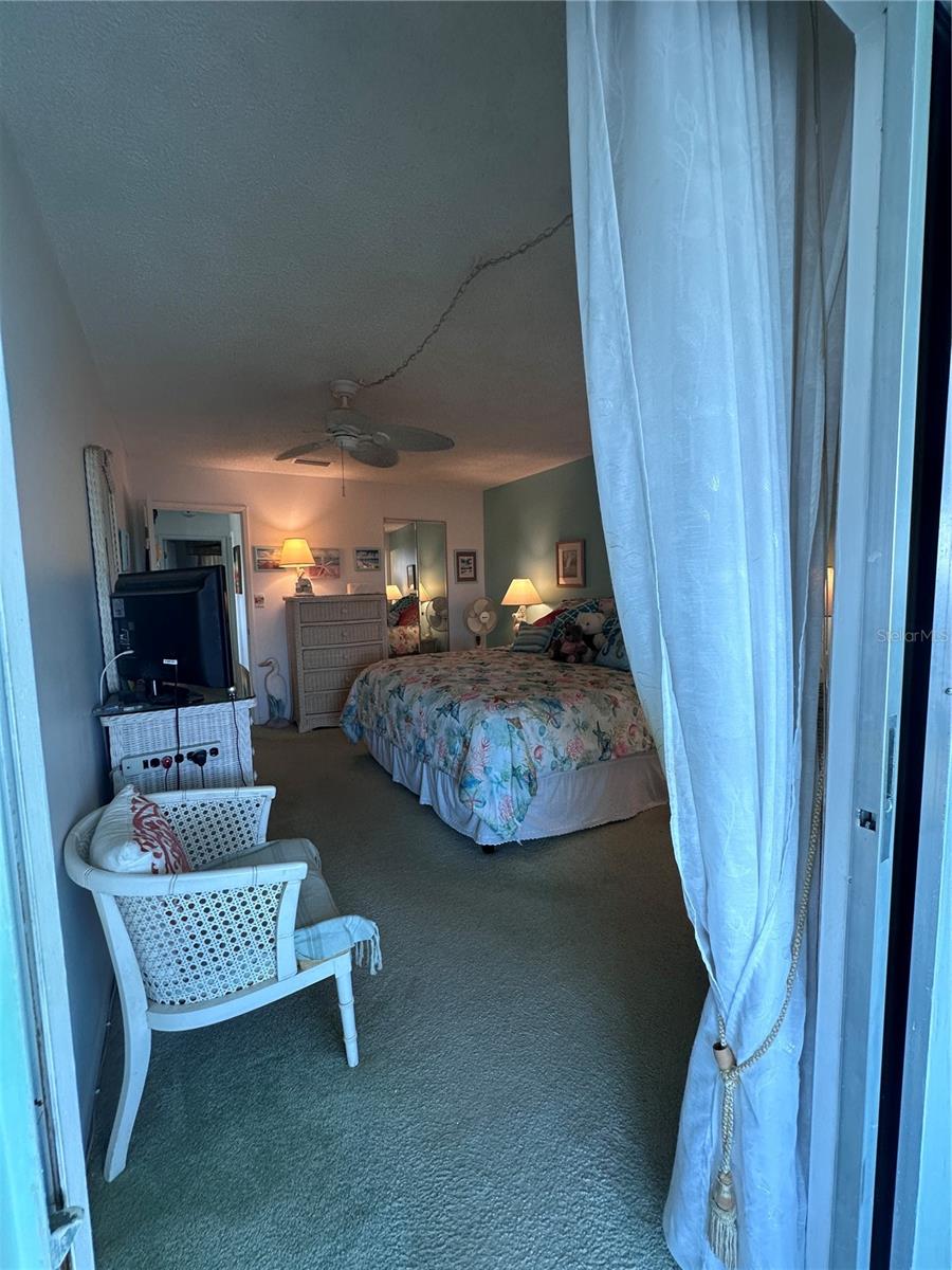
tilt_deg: -5.0
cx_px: 476
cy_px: 635
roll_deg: +1.5
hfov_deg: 85.7
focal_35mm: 14
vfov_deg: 102.1
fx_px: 513
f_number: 2.2
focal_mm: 2.22
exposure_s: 1/120
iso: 160
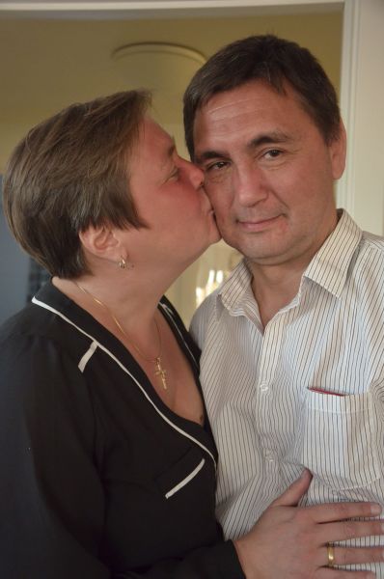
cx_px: 192
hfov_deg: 29.8
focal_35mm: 45
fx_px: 722
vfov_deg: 43.7
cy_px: 290
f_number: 4
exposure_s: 1/60
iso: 2800
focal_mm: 30
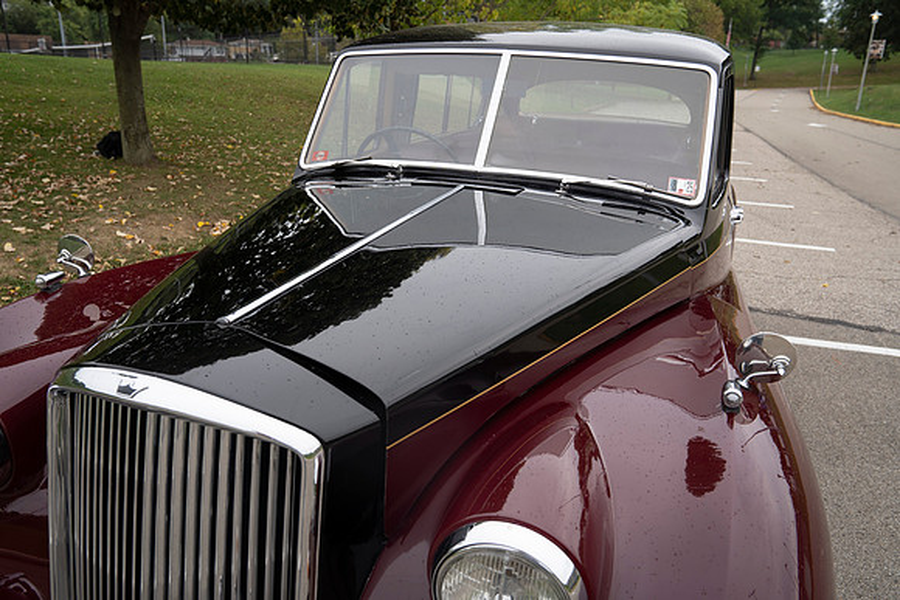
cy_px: 300
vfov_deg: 48.0
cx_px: 450
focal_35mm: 27
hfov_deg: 67.4
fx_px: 675
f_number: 5.6
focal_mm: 27
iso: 200
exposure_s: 1/320
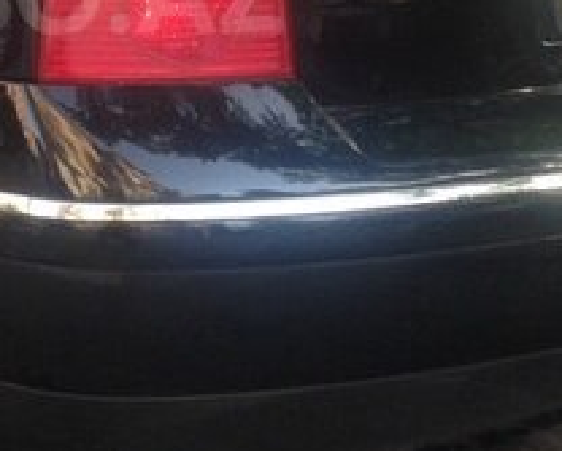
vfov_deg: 14.9
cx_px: 5
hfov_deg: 18.3
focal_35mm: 102
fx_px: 1699
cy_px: -7
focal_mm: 4.12
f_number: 2.4
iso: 50
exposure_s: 1/60
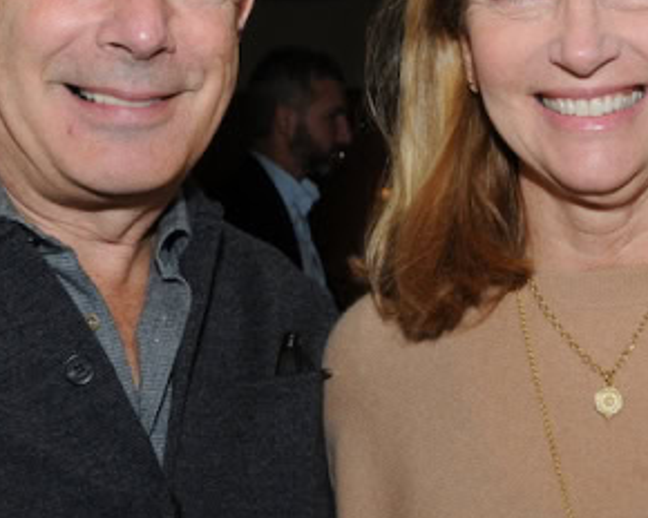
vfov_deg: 16.5
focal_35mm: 93
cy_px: 262
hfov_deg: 20.5
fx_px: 1784
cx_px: 436
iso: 500
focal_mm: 24
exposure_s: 1/60
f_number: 8
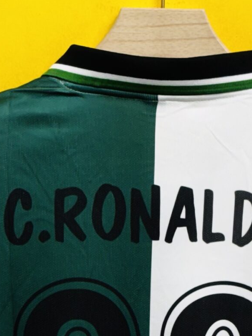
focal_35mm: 171
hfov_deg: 8.7
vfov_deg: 11.1
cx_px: 139
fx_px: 1659
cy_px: 488
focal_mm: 5.96
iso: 40
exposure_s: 1/50
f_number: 1.6
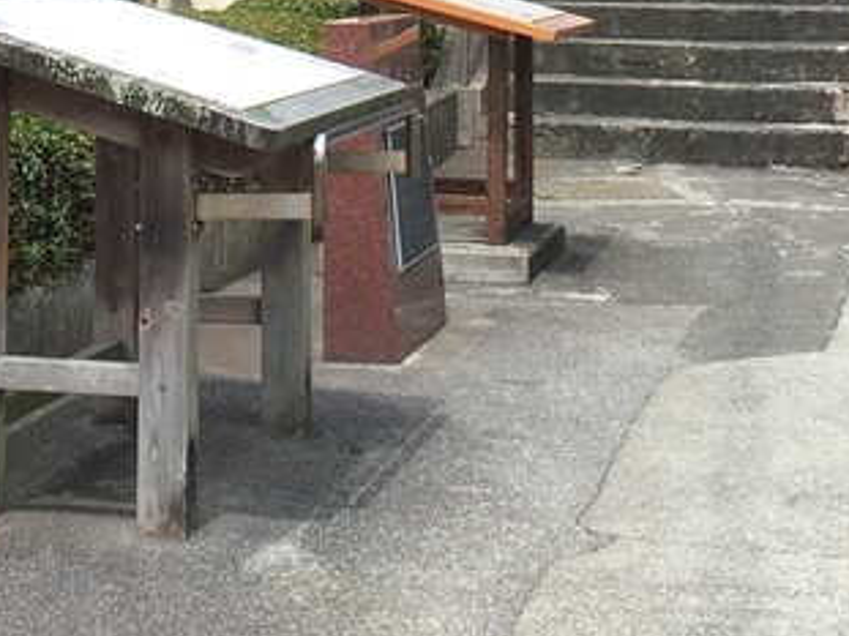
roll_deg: -1.8
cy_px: -407
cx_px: 336
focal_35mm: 112
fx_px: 2746
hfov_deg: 17.6
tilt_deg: +7.0
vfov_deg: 12.4
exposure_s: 1/986
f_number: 2.2
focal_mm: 4.15
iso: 25
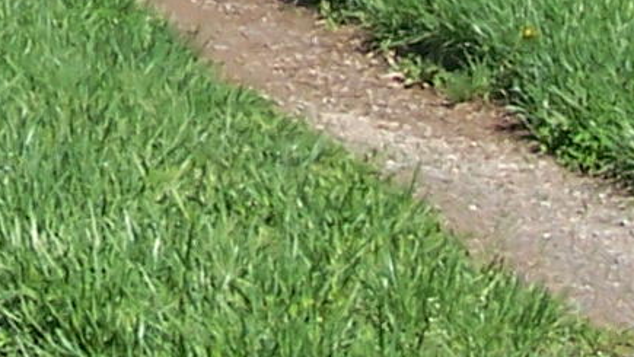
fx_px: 4120
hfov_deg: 8.7
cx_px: -42
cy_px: -532
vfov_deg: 4.8
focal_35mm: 245
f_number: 4
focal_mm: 6.3
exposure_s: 1/640
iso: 80
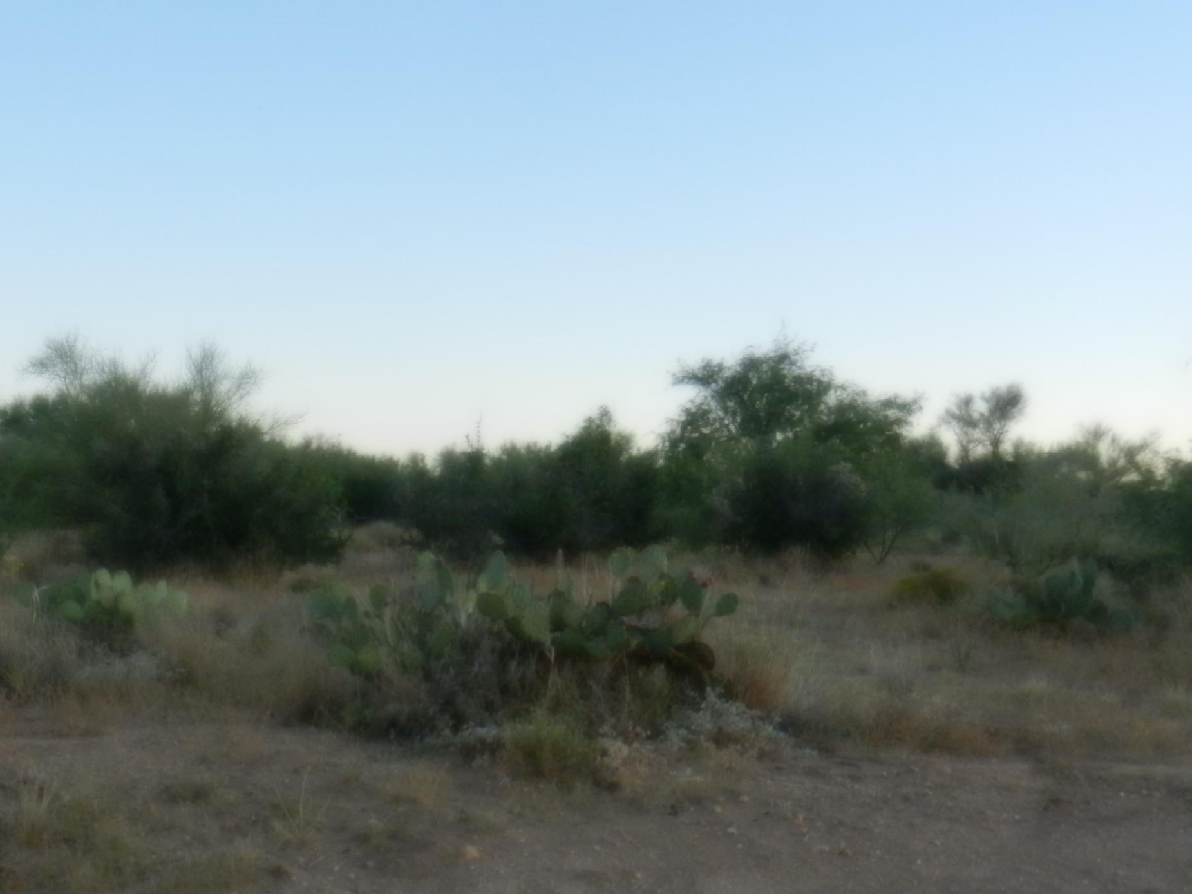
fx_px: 1618
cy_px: 535
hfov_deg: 39.7
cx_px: 357
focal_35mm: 47
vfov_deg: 30.8
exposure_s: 1/250
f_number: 3.6
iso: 500
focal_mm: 5.1
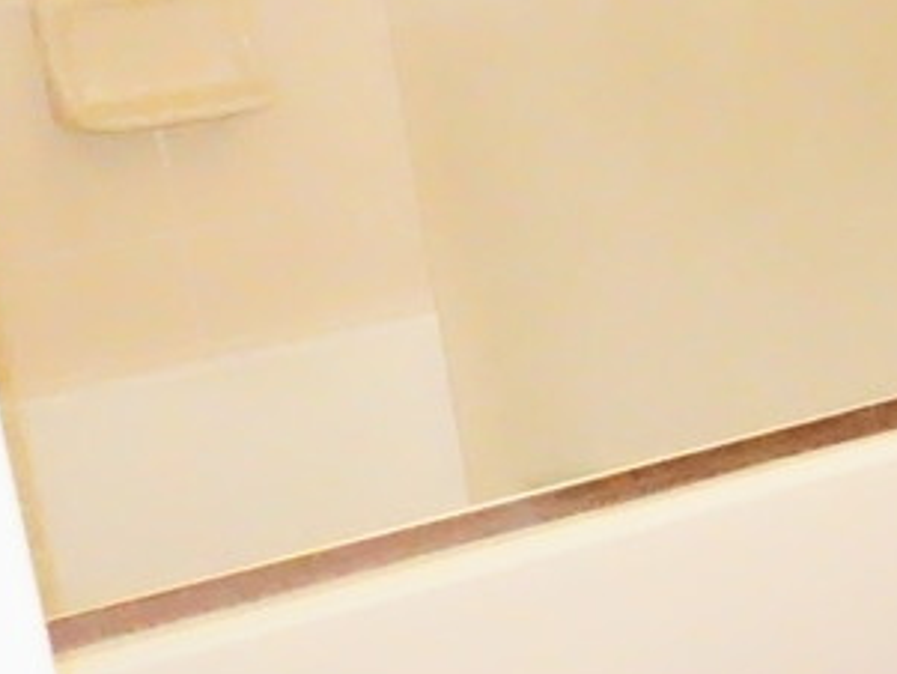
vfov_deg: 11.9
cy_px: 513
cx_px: 2181
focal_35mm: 124
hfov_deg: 12.4
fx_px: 3214
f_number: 13
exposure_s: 1/100
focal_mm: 16
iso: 25600
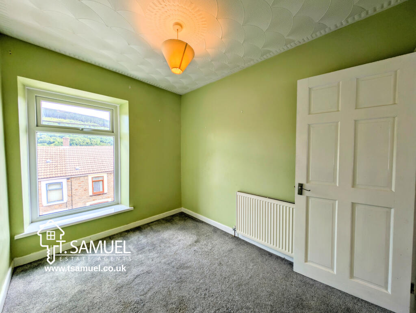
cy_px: 156
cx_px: 208
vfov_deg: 94.6
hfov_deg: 110.5
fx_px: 144
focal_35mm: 12
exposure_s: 1/309
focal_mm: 2.23
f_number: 1.95
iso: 28
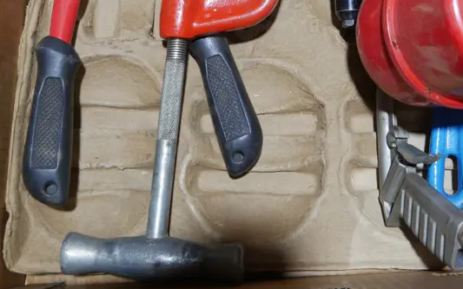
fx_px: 719
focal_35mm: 57
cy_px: -43
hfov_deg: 35.3
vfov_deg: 21.4
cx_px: 310
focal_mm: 14
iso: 250
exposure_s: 1/60
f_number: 3.5
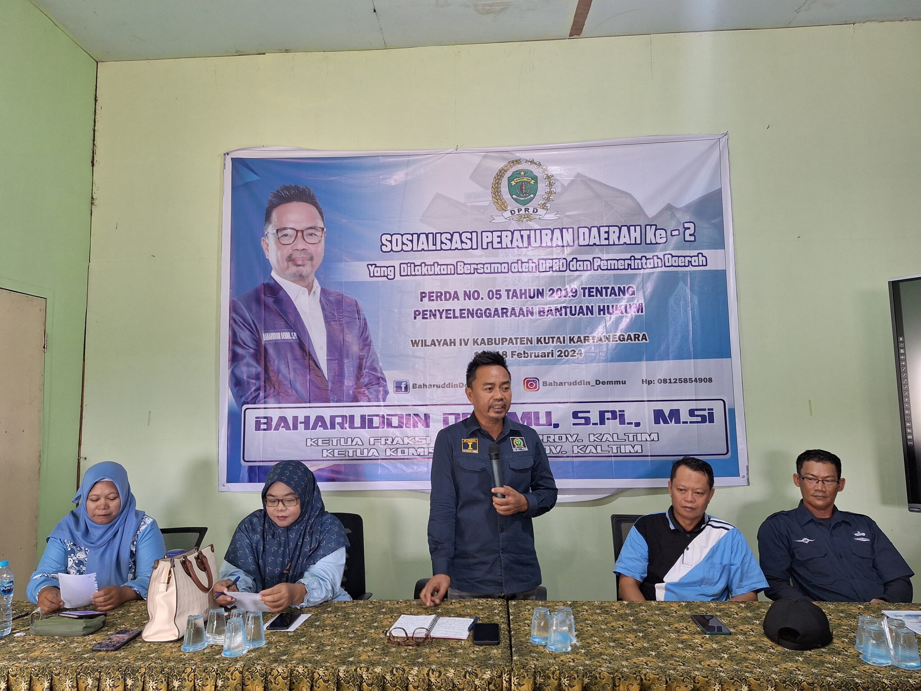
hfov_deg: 73.9
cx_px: 460
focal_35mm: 23
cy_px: 346
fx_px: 612
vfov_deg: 58.9
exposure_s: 1/50
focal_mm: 5.54
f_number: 1.8
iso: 250
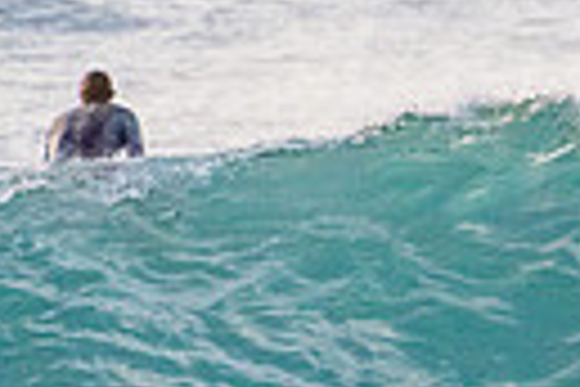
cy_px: 295
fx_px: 44367
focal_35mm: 2754
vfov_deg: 0.5
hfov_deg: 0.7
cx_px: 1162
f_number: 5.6
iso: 1800
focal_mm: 500
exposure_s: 1/2000
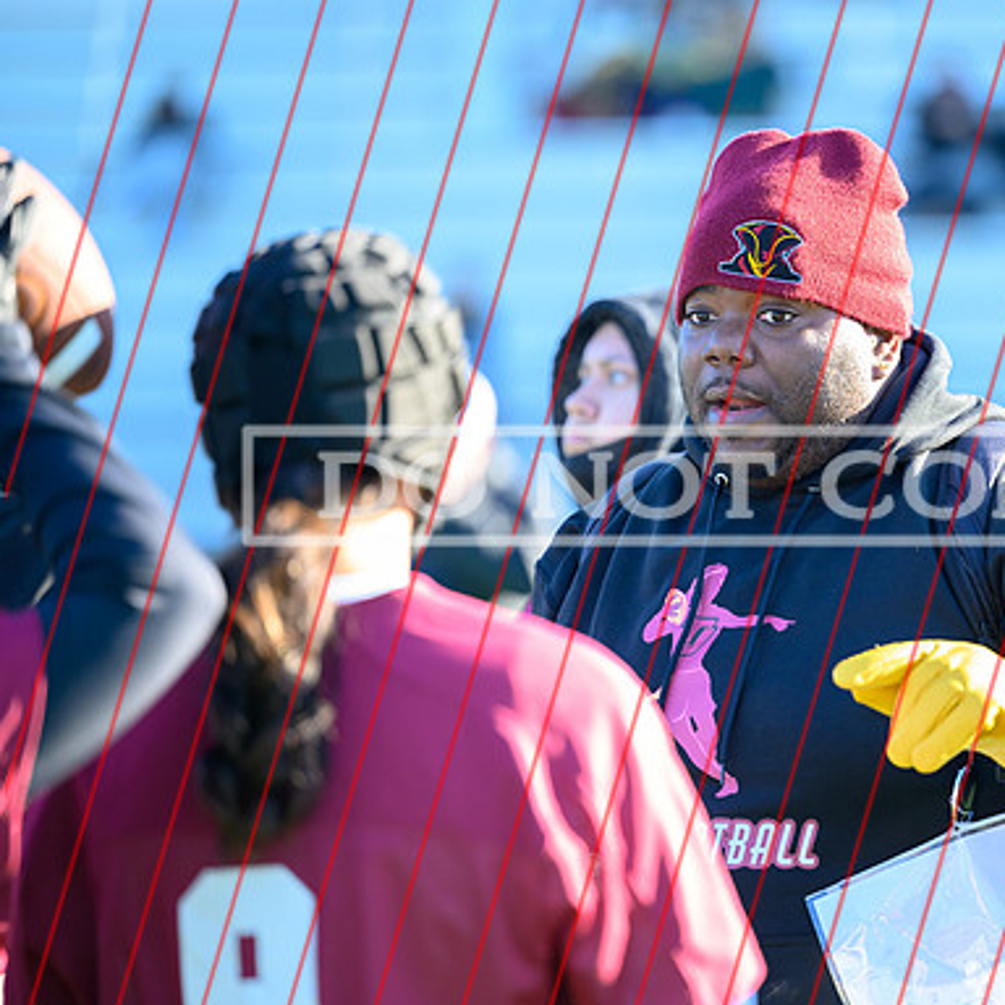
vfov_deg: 8.3
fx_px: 6964
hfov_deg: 8.2
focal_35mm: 212
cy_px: 504
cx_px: 728
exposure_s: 1/1250
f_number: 2.8
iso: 1100
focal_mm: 165
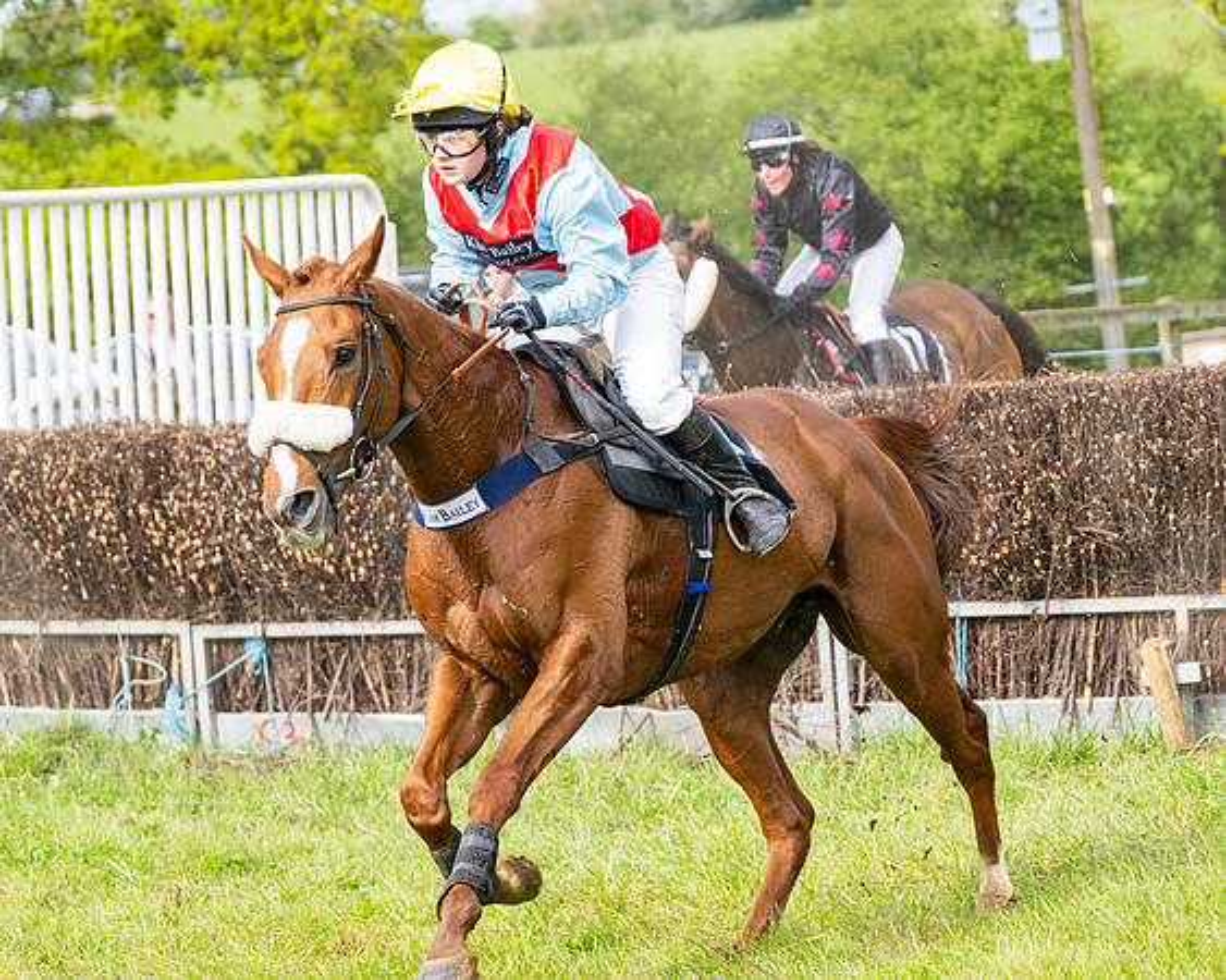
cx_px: 736
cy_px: 490
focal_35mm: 166
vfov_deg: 9.3
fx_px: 6008
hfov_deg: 11.6
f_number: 4
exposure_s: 1/1600
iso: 400
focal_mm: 98
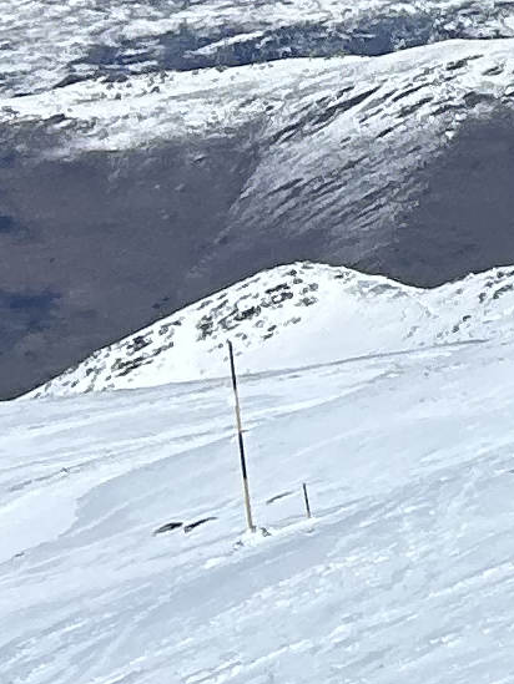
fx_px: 3780
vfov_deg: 10.2
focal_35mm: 191
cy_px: -121
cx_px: 1677
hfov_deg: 6.8
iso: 50
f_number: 1.5
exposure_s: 1/16393
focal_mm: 5.7
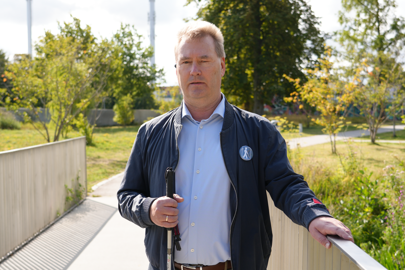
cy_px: 135
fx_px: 574
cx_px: 202
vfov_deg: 26.5
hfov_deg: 38.9
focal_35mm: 51
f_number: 4.5
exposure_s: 1/500
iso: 100
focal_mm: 34
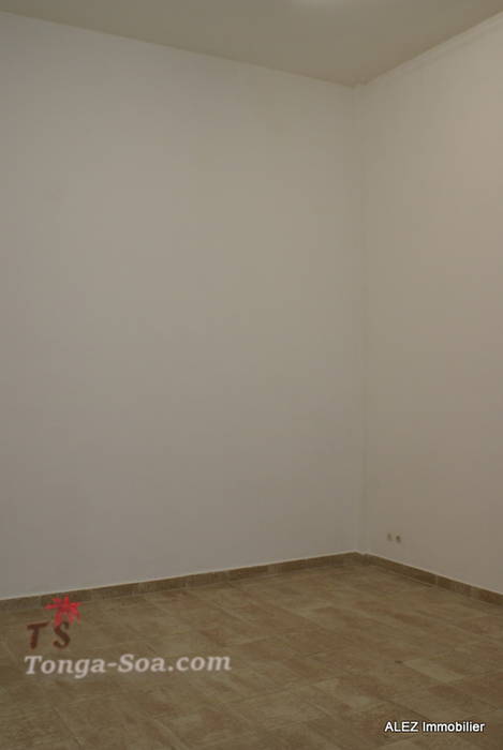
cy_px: 375
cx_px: 252
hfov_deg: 37.0
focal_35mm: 36
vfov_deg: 53.1
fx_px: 752
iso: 400
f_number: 5.6
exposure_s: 1/30
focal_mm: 24
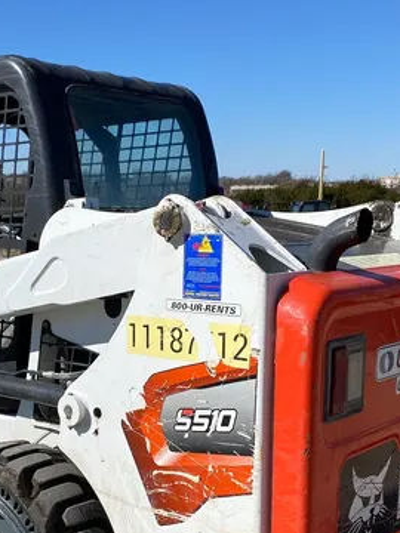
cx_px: 116
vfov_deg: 35.2
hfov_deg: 27.3
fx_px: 817
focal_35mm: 53
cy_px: 411
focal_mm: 4.25
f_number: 1.8
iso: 32
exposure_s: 1/4808
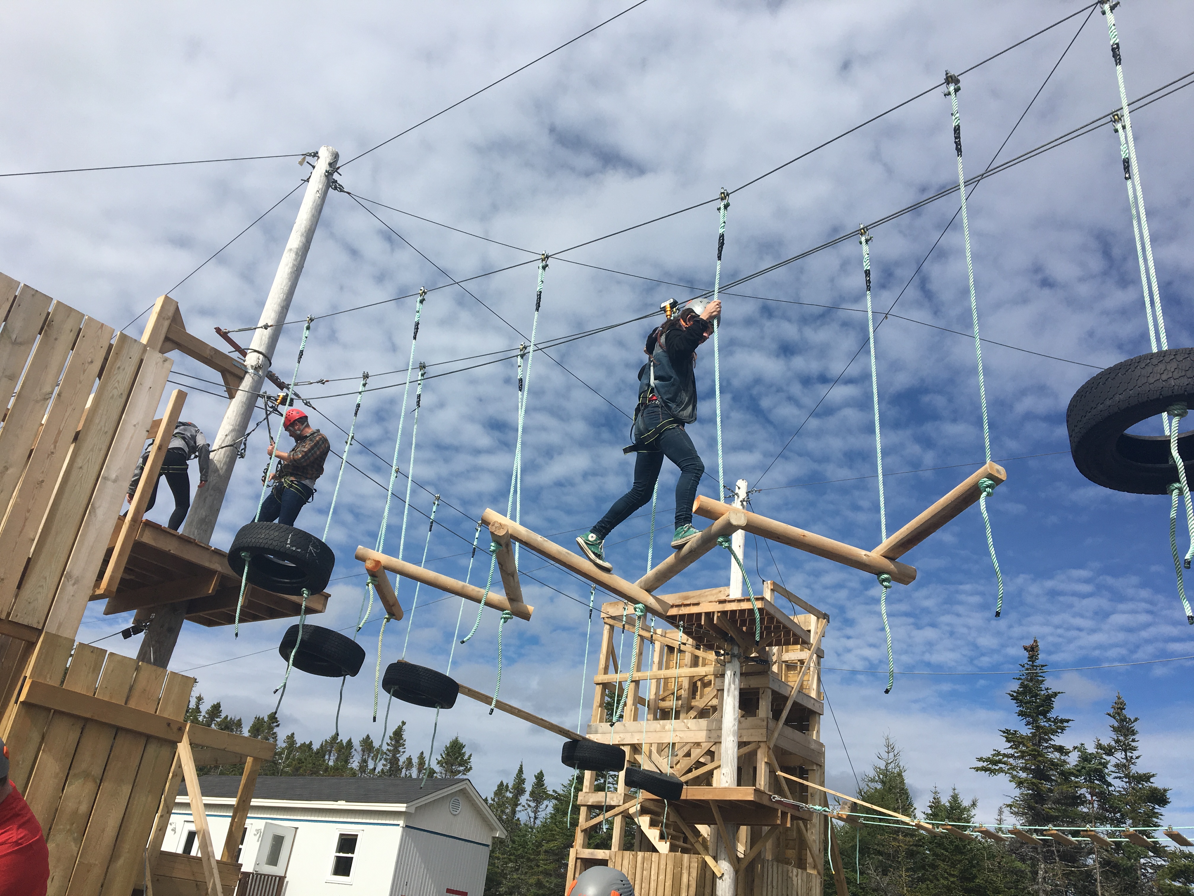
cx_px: 597
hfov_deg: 61.7
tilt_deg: +25.0
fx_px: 1000
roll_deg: -8.1
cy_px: 448
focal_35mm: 29
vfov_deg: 48.2
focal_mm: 4.15
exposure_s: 1/2653
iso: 25
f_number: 2.2
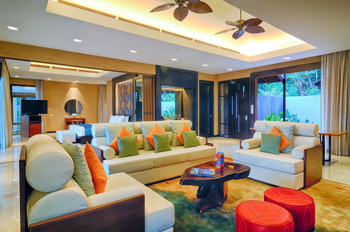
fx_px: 184
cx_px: 180
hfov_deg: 87.0
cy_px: 118
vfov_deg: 64.3
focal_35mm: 19
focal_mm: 12
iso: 100
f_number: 8
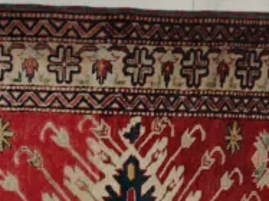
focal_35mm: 82
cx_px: 60
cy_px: 248
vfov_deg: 17.1
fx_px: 637
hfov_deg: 23.6
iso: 956
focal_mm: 5.25
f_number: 1.75
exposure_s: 1/30
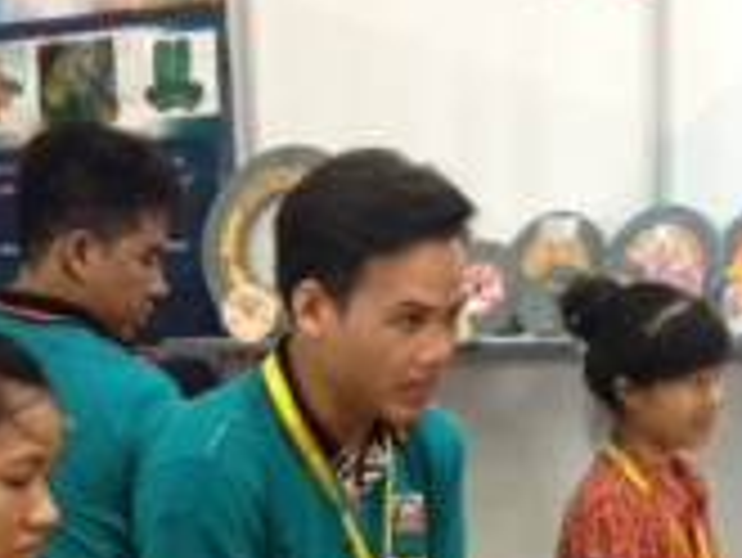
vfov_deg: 15.1
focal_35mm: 95
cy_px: 662
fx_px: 2038
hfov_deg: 20.5
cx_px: 553
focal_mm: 4.28
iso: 125
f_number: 2.4
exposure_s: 1/20
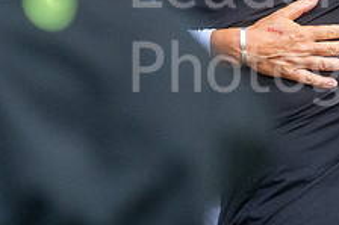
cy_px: -47
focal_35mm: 1440
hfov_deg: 1.4
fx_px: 13550
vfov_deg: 1.0
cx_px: 431
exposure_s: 1/250
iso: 1000
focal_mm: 300
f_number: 4
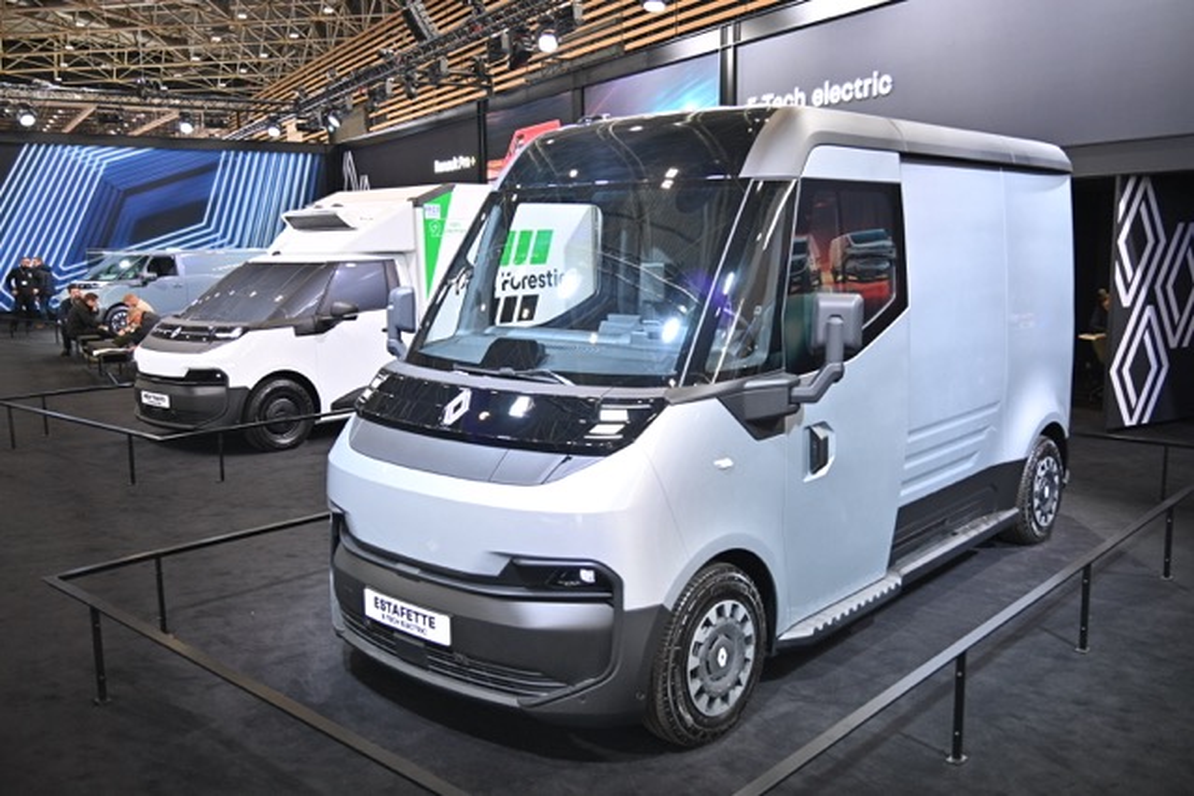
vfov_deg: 42.3
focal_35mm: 31
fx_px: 1028
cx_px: 597
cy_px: 398
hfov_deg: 60.3
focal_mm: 31
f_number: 4.2
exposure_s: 1/60
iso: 640
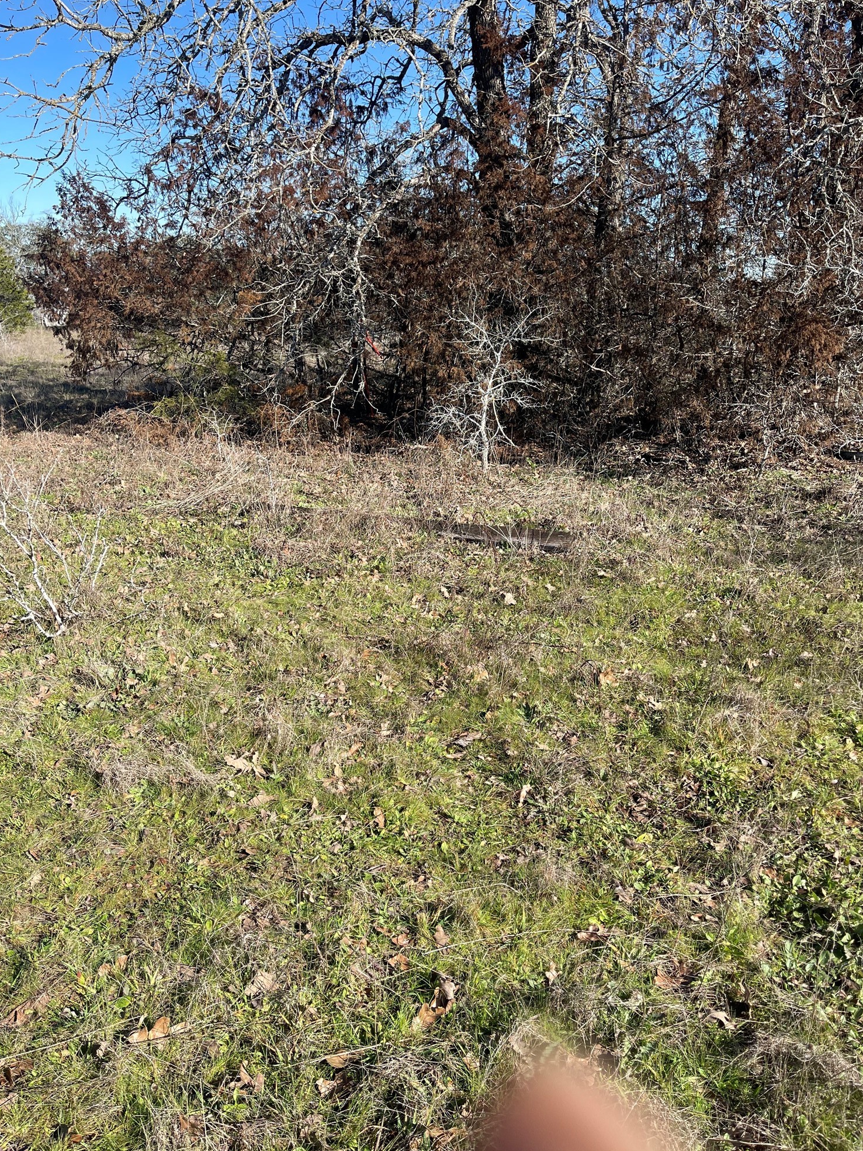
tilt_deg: -16.7
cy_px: 558
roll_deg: -0.2
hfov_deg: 53.1
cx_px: 441
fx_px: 864
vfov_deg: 67.3
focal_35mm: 26
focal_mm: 5.1
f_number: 1.6
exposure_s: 1/1715
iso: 32
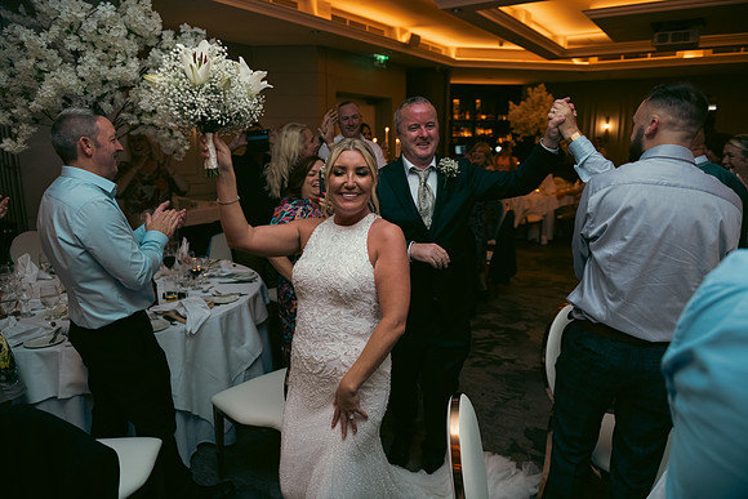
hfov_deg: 73.7
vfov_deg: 53.2
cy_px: 250
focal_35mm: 24
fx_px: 499
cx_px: 374
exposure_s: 1/160
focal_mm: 24
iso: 800
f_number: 3.5
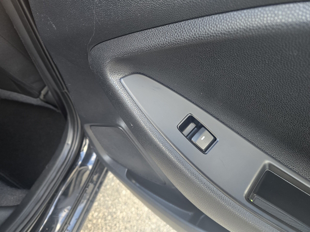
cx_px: 155
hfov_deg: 73.9
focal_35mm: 23
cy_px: 116
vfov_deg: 58.9
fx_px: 206
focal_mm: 6.3
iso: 320
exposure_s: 1/100
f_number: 1.7
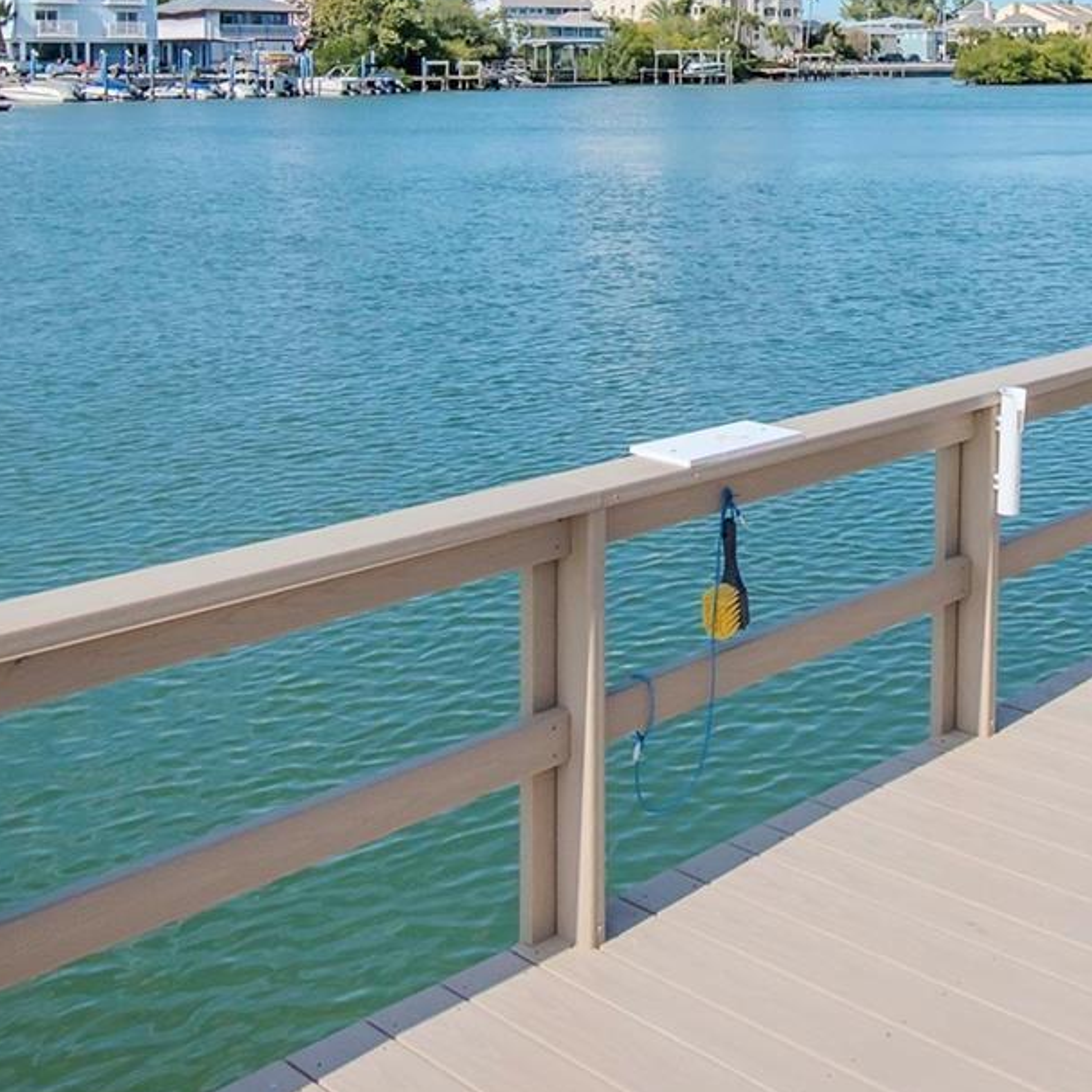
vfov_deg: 34.4
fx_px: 1677
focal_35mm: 47
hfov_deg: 35.0
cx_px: 864
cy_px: 144
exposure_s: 1/4000
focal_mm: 14
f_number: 7.1
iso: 640
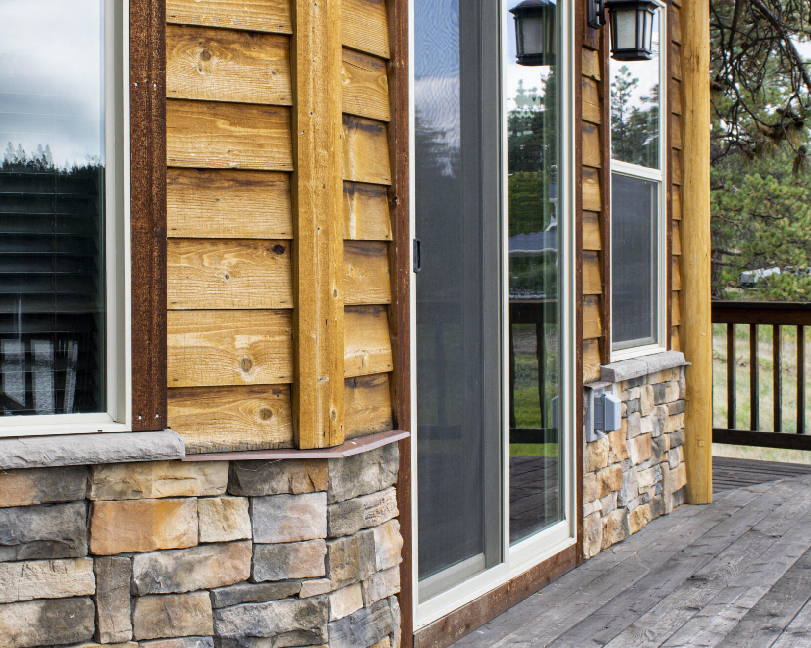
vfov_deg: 23.9
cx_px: 280
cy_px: 317
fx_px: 1532
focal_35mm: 64
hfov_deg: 29.5
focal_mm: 25
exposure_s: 1/125
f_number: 10
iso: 200
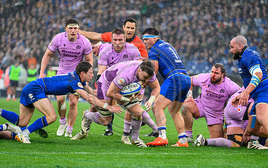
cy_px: 122
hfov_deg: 7.4
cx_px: 140
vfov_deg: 4.6
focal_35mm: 285
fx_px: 2082
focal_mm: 200
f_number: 3.2
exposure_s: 1/1250
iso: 2000
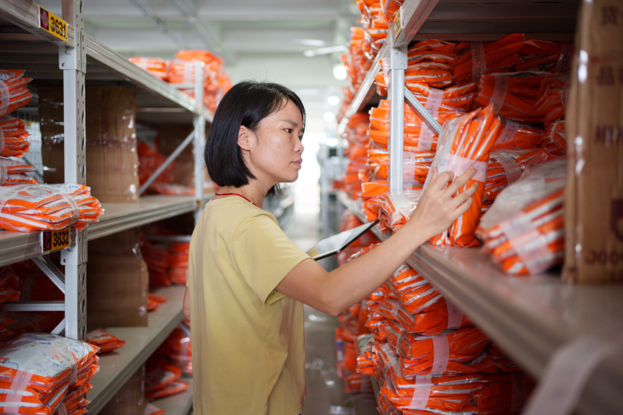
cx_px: 312
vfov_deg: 37.9
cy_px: 208
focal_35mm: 35
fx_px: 606
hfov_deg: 54.4
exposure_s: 1/150
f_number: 1.8
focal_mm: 35
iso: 125
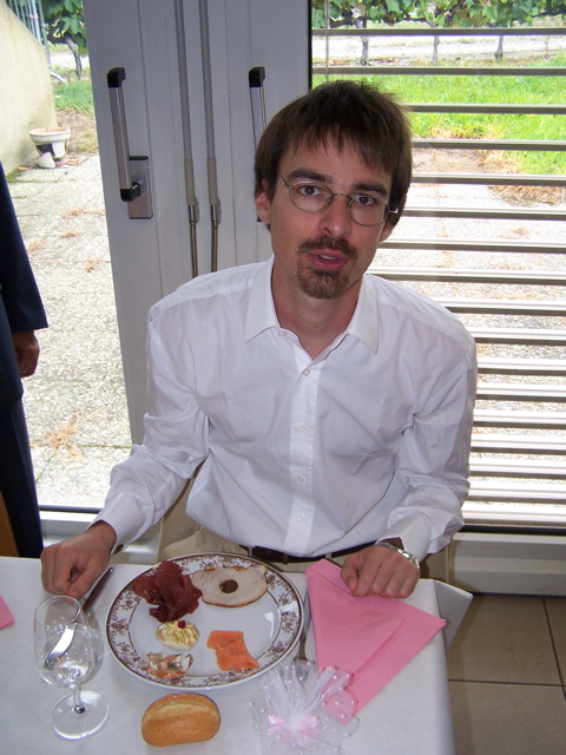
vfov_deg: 49.0
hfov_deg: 37.7
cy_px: 378
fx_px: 828
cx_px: 283
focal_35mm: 38
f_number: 2.8
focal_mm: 6.3
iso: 80
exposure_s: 1/80
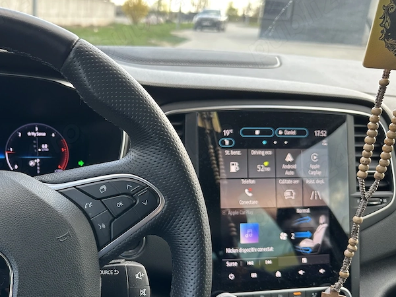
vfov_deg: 35.7
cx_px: 86
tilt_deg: -20.8
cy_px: 187
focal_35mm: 40
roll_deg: -3.1
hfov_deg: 44.8
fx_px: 458
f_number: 1.78
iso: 80
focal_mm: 6.86
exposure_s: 1/129
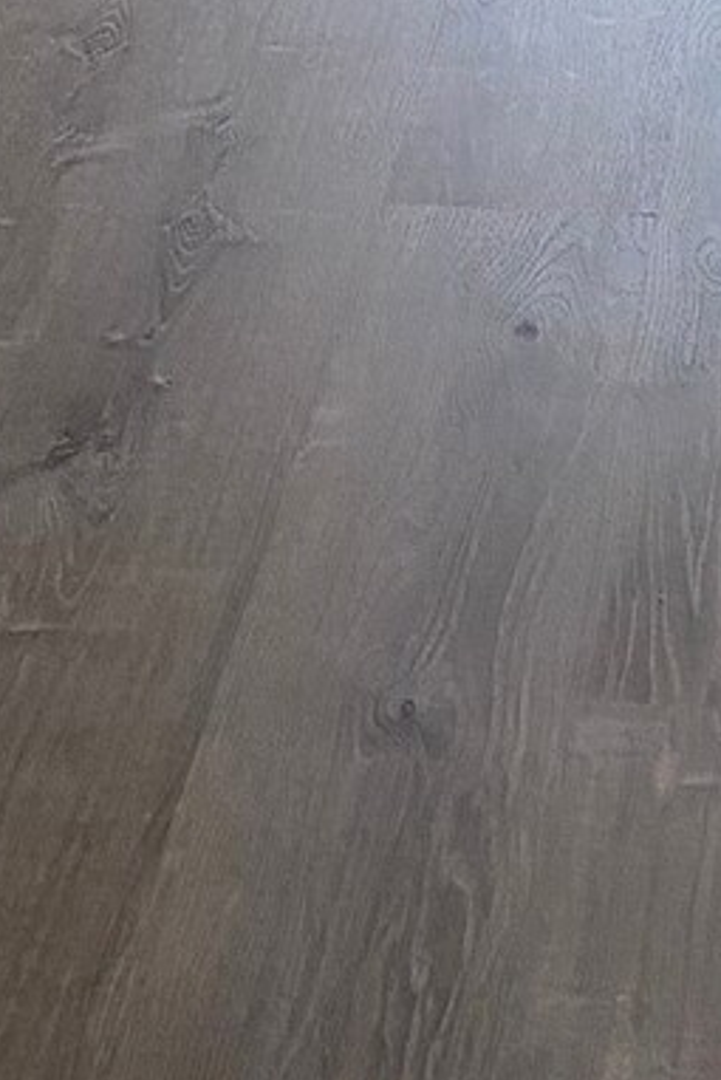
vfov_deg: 18.1
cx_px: 718
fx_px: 3061
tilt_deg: -18.1
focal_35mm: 102
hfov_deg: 13.3
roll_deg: +0.6
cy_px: -472
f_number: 1.8
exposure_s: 1/60
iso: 160
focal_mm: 4.25
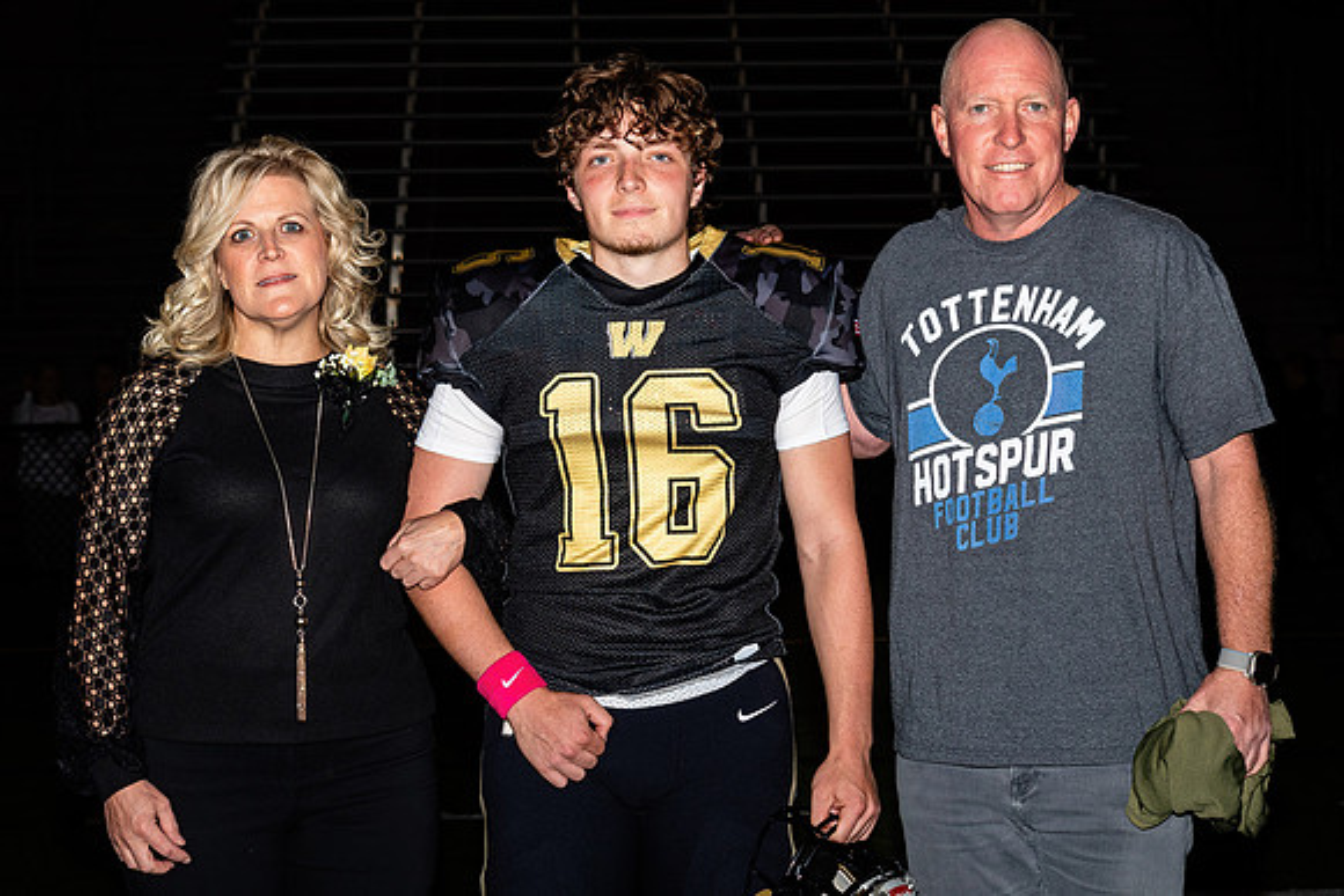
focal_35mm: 96
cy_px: 538
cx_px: 723
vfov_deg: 14.3
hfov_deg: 21.2
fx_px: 3582
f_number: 5
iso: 320
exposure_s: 1/200
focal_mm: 40
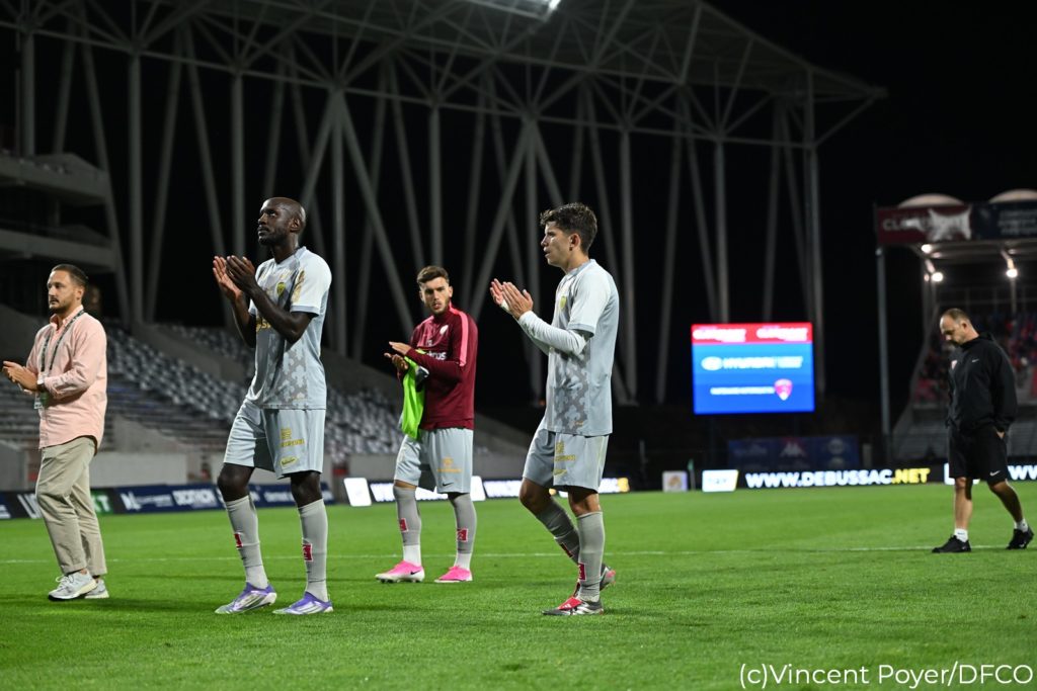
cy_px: 346
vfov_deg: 17.5
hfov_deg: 26.0
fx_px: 2247
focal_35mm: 78
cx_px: 518
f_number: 2.8
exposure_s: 1/1250
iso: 2000
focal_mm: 78
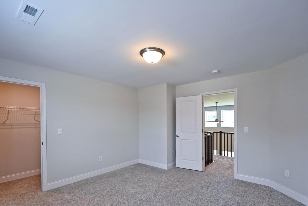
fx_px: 145
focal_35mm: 17
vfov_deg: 69.9
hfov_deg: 93.3
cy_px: 121
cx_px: 154
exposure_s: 1/60
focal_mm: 14
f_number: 4
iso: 220
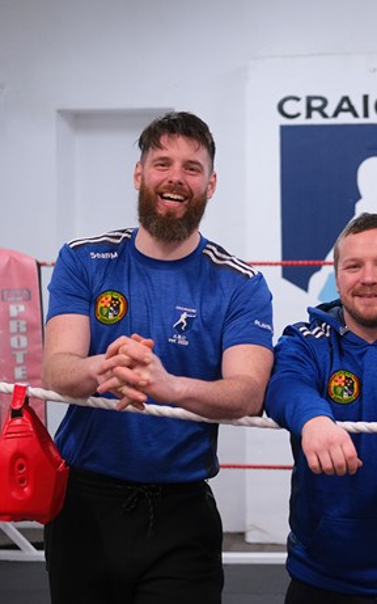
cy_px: 299
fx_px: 1348
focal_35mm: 82
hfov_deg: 15.7
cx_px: 364
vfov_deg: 25.2
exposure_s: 1/170
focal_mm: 35
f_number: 2.2
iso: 800
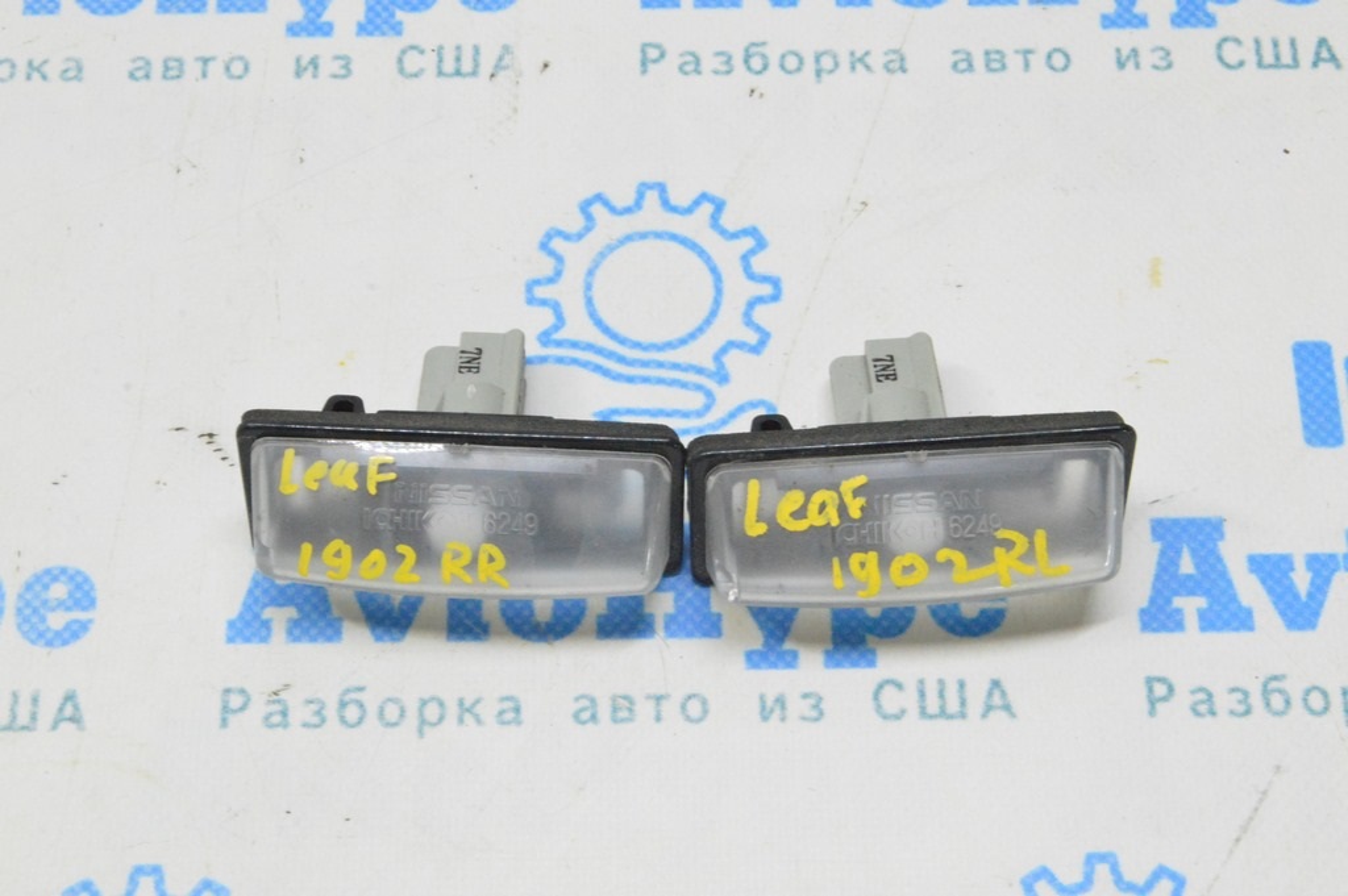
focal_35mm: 69
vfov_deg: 19.7
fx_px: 2582
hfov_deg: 29.3
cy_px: 448
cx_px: 674
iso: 6400
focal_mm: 46
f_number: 20
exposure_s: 1/15
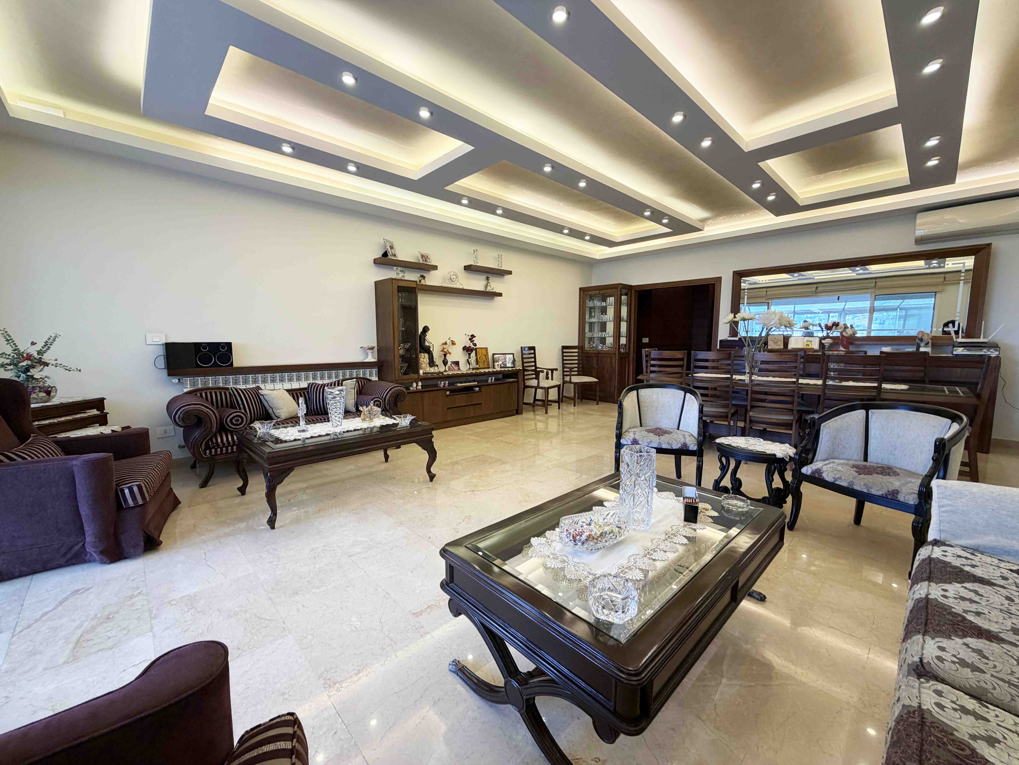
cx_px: 510
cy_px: 382
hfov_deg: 102.1
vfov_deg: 85.7
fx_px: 412
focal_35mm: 14
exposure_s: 1/98
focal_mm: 2.22
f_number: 2.2
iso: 125
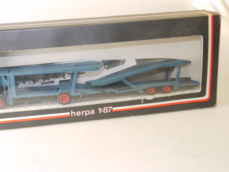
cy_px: 57
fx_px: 357
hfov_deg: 35.3
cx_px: 80
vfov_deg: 26.9
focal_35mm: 54
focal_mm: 14
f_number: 3.5
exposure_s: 1/40
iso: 100
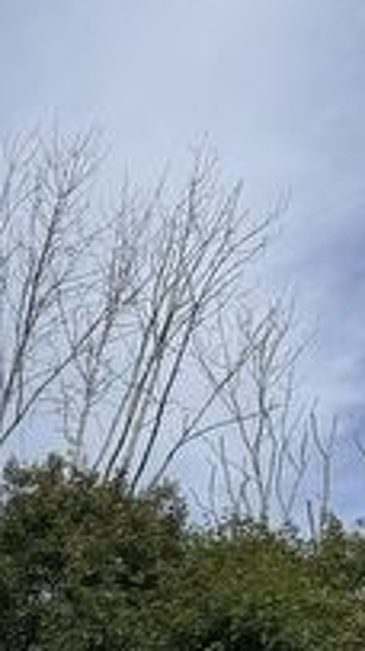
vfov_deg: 18.8
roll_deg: -2.3
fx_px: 1774
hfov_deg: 10.4
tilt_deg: +13.1
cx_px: -474
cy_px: 914
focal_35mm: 103
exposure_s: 1/9091
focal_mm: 6.76
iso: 80
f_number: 1.78
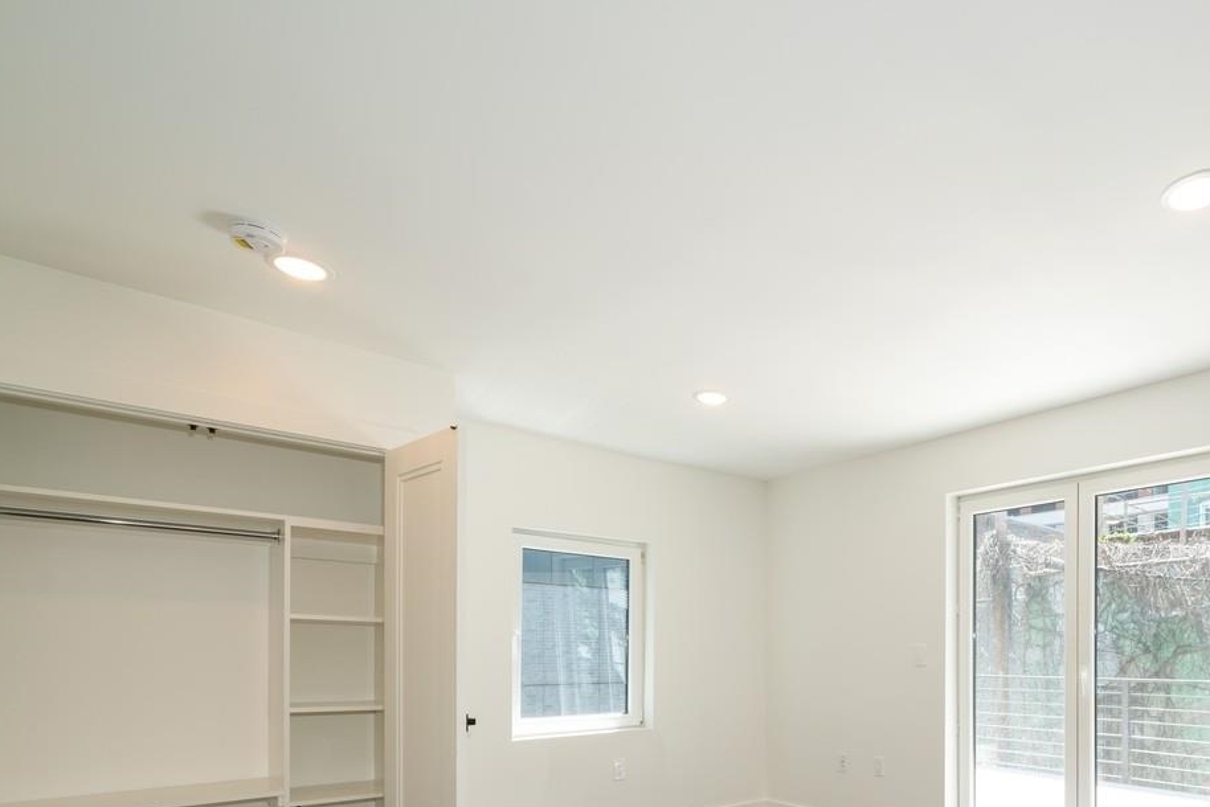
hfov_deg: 77.9
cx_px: 831
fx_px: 706
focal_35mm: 21
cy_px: 659
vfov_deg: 54.9
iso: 200
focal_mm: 12
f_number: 8
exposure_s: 1/30
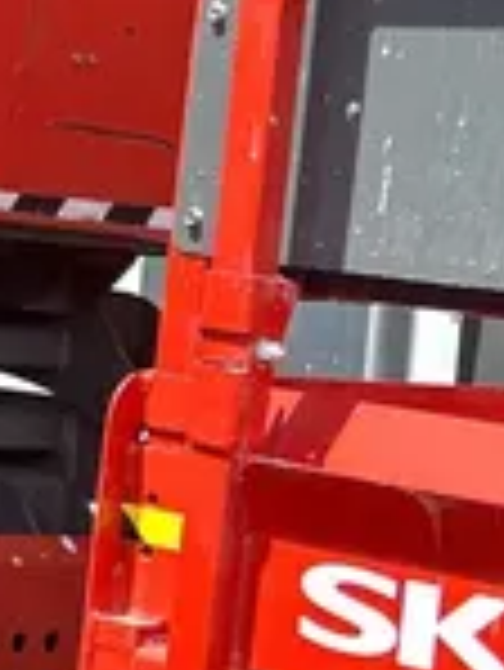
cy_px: 196
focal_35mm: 128
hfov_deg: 10.4
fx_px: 2481
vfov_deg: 15.3
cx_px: -594
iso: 50
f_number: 1.5
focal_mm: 5.7
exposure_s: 1/1147
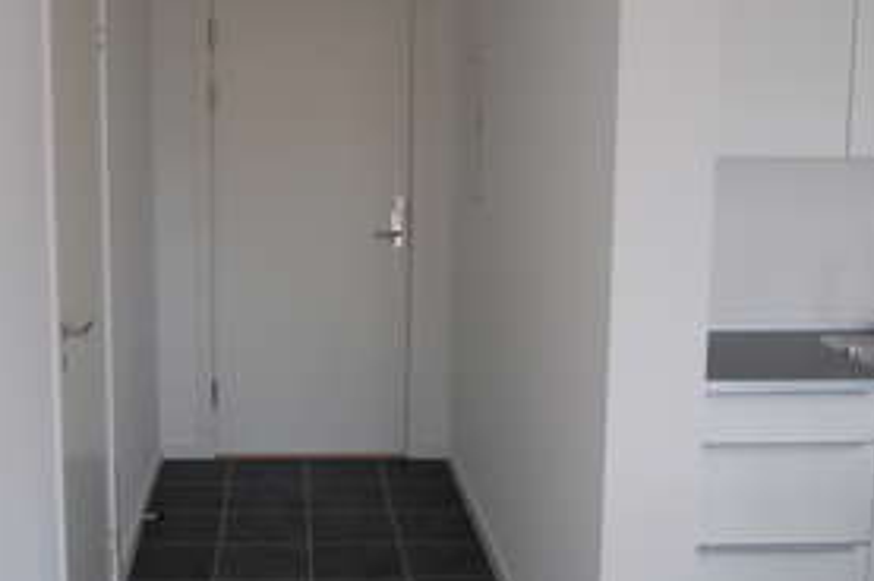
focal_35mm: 48
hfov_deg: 41.1
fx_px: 1158
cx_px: 347
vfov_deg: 28.1
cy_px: 257
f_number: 4.5
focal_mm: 21
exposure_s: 1/20
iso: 200
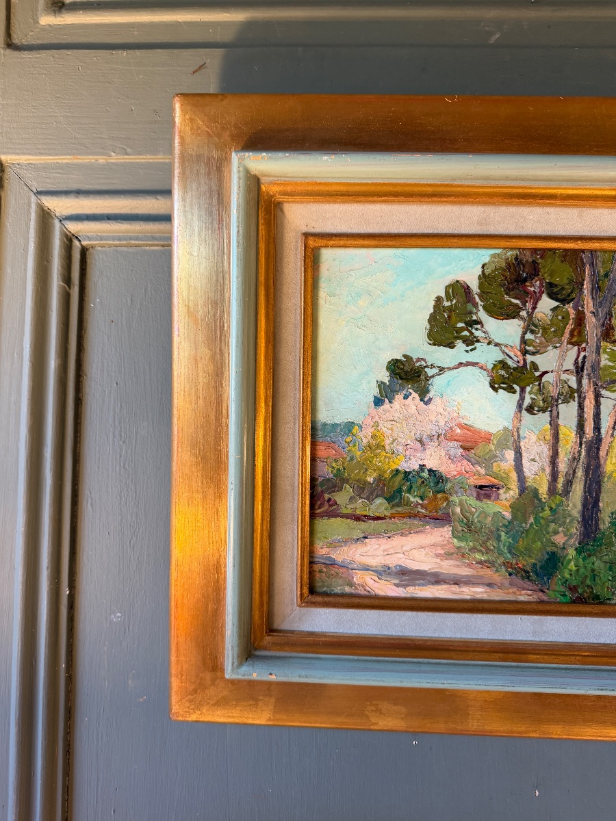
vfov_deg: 71.6
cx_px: 308
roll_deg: -1.9
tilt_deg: +2.9
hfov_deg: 56.8
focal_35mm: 24
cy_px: 410
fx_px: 569
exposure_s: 1/100
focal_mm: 6.76
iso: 200
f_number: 1.78
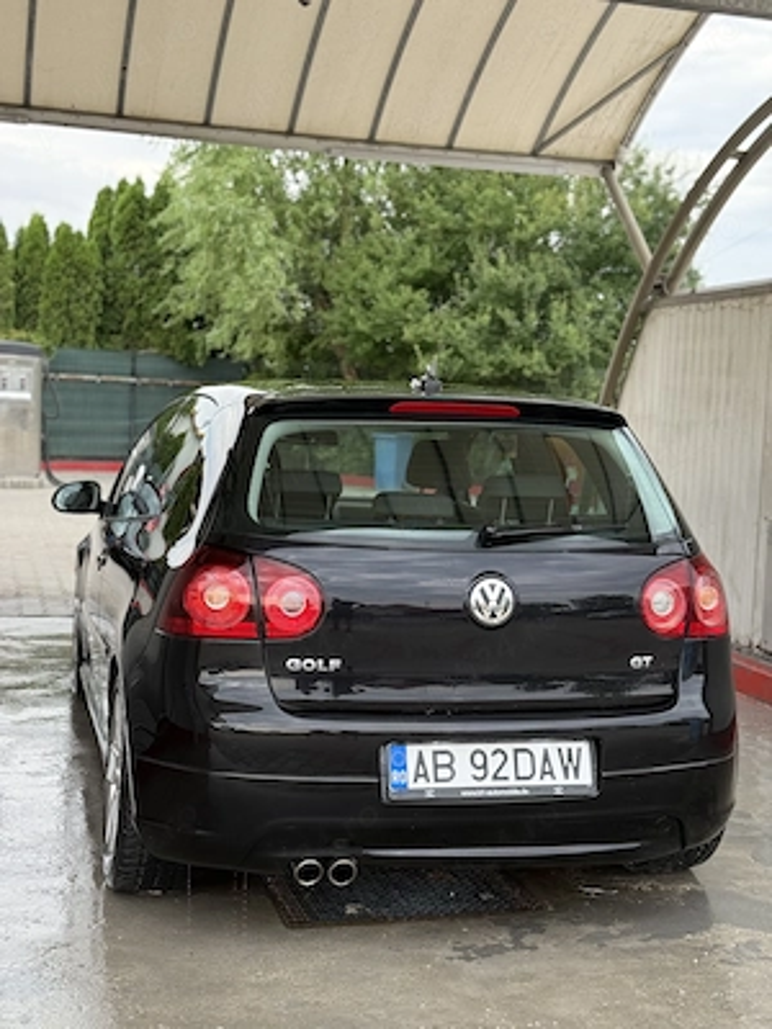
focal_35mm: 48
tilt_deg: -3.7
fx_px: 1427
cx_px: 386
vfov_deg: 39.7
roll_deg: -2.4
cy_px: 514
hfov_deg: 30.3
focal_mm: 6.76
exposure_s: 1/478
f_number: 1.78
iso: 100
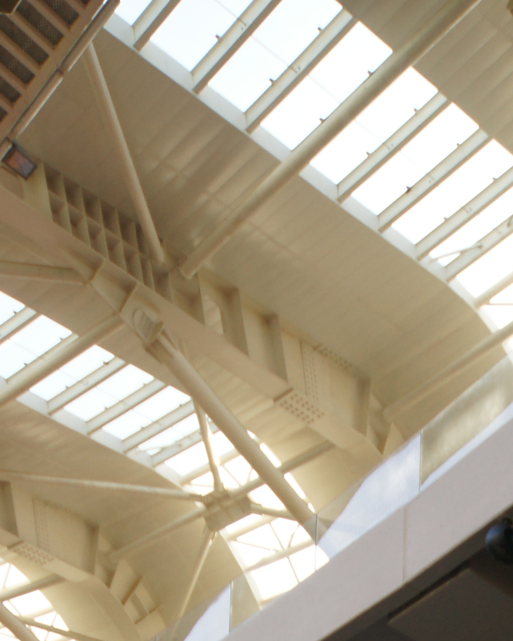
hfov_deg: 26.6
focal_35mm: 54
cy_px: 1187
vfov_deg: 21.1
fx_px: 1025
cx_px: 512
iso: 200
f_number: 7.1
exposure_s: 1/50
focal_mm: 12
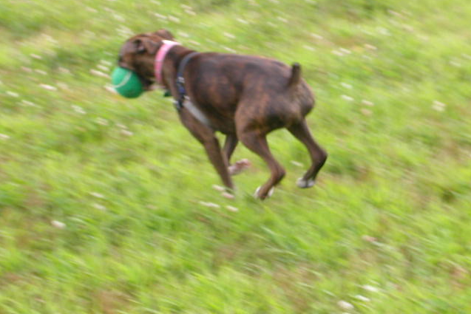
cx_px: 236
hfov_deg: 17.6
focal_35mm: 116
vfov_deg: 11.8
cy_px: 149
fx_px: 1518
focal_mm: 16.8
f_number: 4.8
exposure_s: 1/115
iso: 100
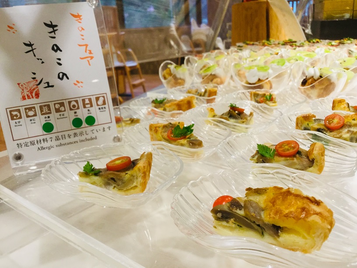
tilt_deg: -19.2
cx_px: 178
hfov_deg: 58.4
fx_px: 320
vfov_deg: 45.4
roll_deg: +2.4
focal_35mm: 31
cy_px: 134
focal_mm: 3.3
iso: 40
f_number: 2.4
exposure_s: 1/33
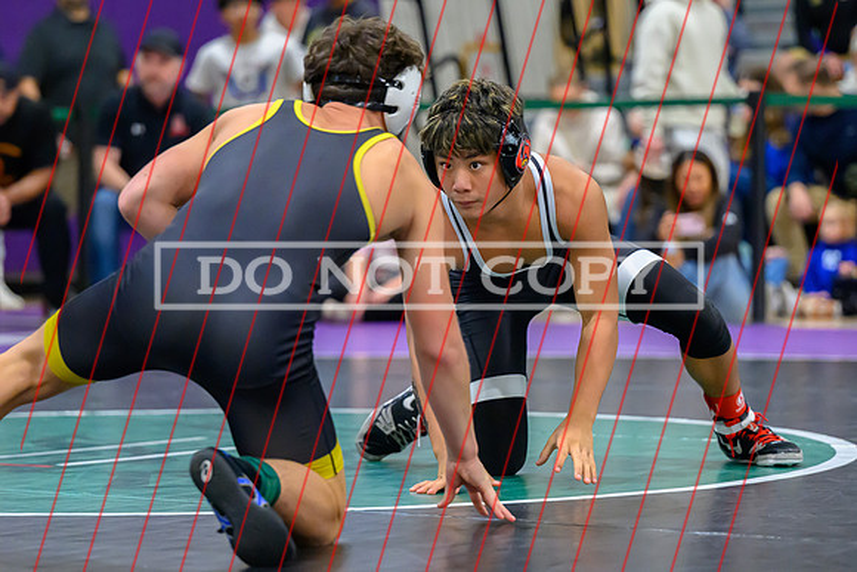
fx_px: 3601
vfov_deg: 9.1
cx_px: 474
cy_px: 288
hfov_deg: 13.6
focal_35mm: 151
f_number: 2.8
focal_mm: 115
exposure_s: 1/640
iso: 6400
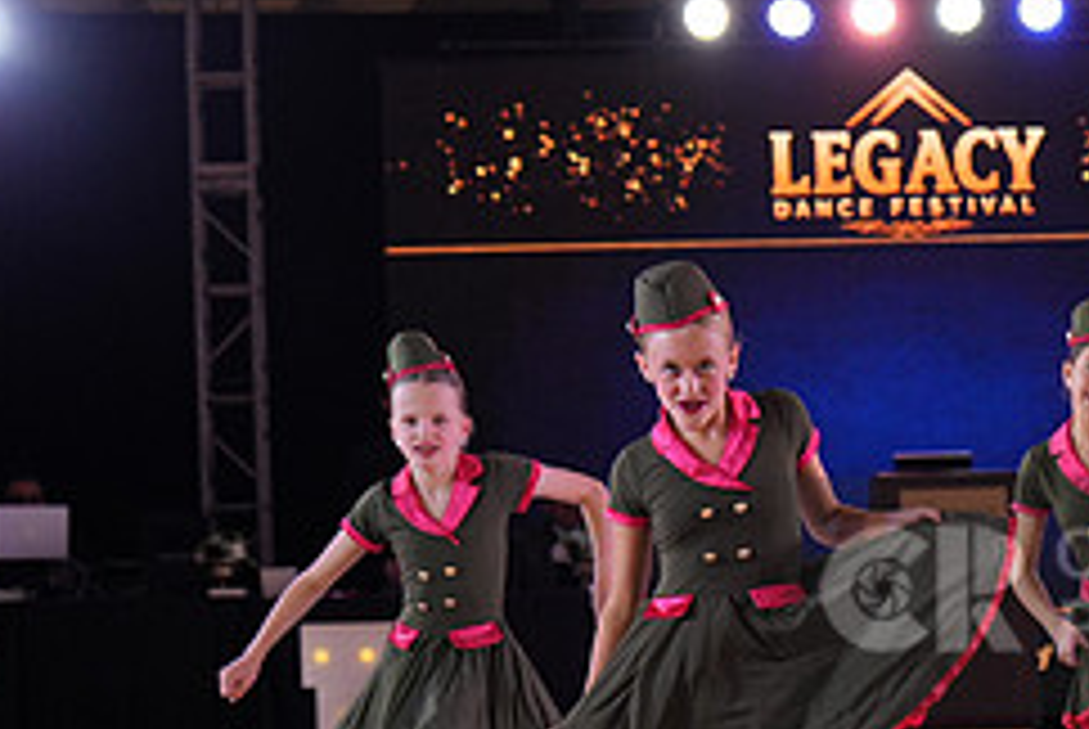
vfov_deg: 8.7
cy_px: 596
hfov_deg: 12.7
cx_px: 1274
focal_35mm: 158
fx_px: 4785
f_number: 3.5
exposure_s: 1/500
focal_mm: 66
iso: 1000
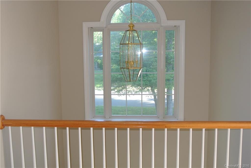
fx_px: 258
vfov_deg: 36.0
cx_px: 126
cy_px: 84
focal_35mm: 37
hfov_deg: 51.9
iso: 200
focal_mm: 14
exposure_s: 1/60
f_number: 4
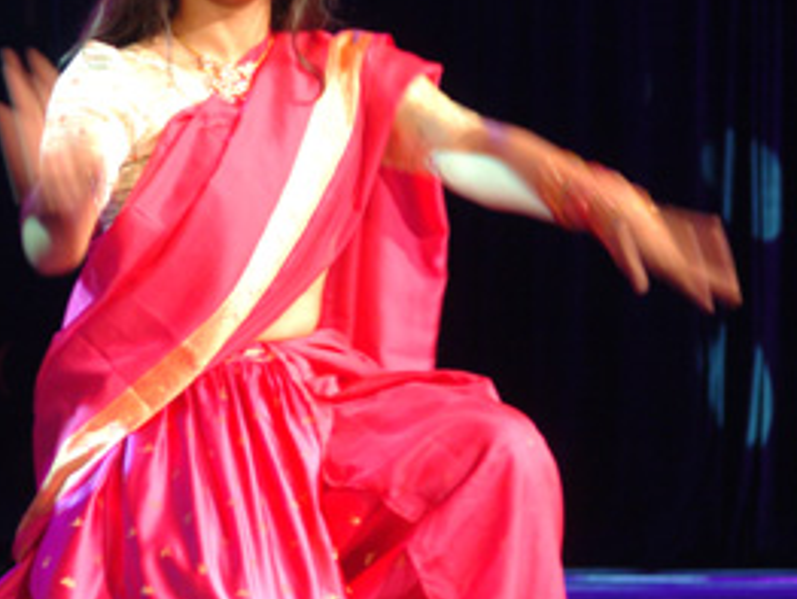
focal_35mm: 181
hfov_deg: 10.9
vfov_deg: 8.2
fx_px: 4173
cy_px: 239
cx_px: 222
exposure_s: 1/40
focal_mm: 55
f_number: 2.8
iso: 400
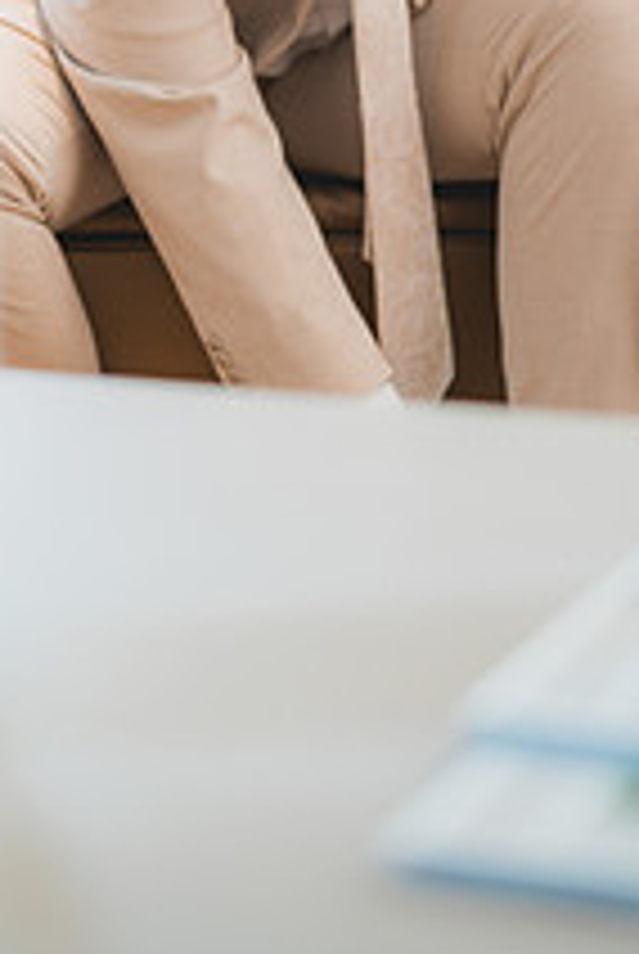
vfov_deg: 18.6
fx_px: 2813
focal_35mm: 106
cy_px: -54
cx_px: 189
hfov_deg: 12.9
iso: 200
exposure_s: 1/80
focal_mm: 50
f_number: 1.4
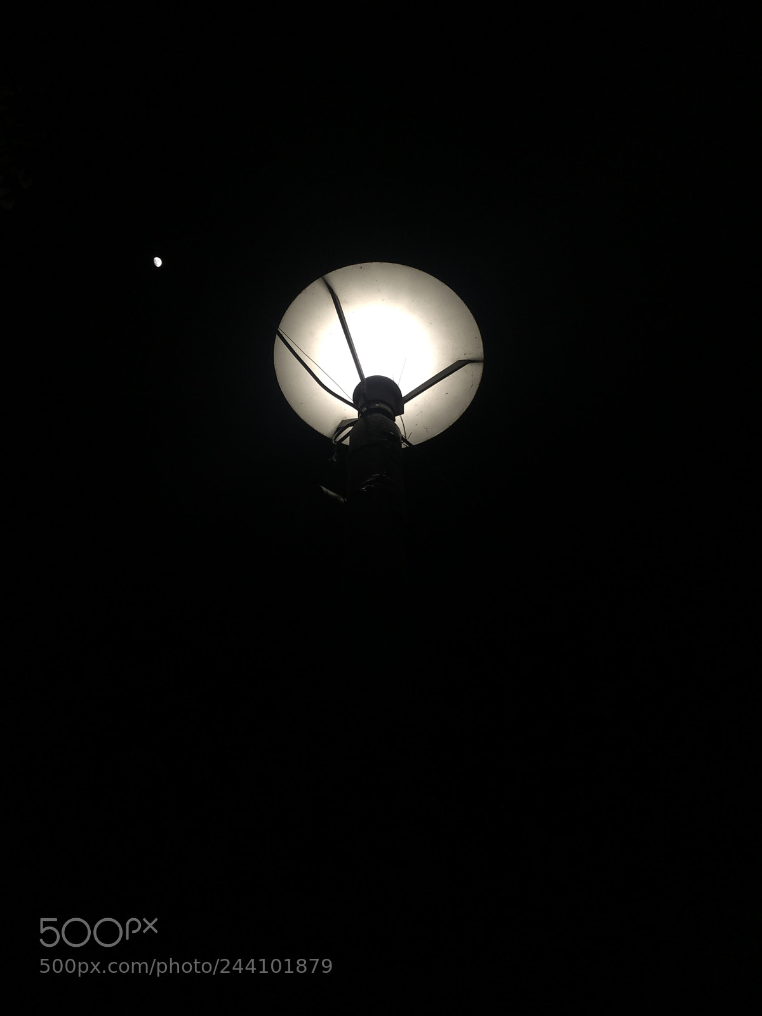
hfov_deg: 48.2
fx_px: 851
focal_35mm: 29
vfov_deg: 61.7
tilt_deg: +50.0
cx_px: 381
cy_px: 508
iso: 25
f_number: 2.2
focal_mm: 4.15
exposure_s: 1/126
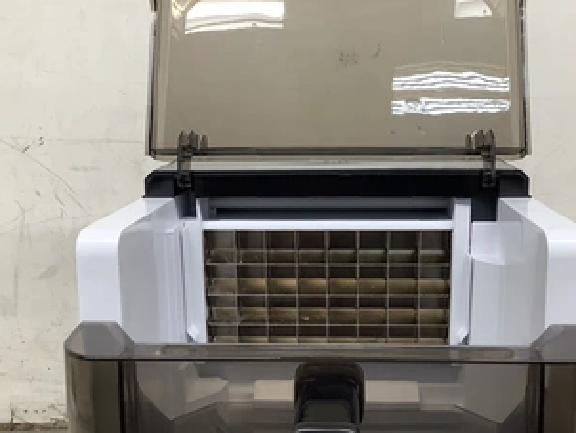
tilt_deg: -11.6
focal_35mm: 41
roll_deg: +0.4
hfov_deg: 45.6
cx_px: 324
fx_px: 683
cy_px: 223
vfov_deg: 35.2
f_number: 2.4
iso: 80
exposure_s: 1/120
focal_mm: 3.3
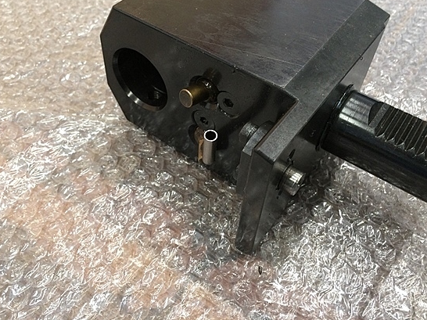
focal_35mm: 34
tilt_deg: -47.3
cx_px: 204
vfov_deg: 41.6
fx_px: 419
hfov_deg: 54.0
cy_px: 135
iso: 125
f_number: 2.2
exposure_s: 1/30
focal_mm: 4.15
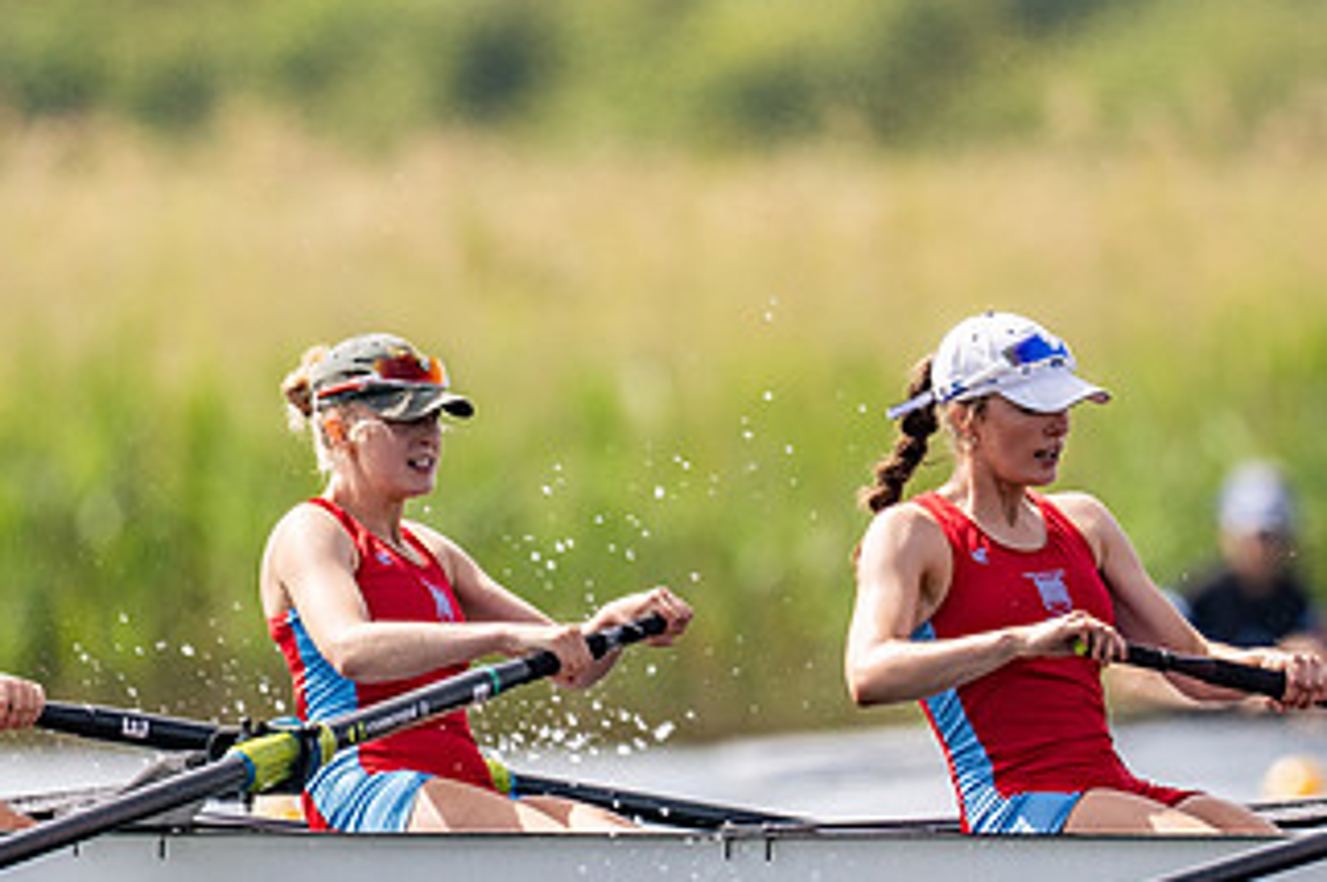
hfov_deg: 1.3
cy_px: 639
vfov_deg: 0.8
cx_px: 911
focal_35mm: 1620
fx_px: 59653
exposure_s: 1/2500
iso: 180
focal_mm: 600
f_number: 4
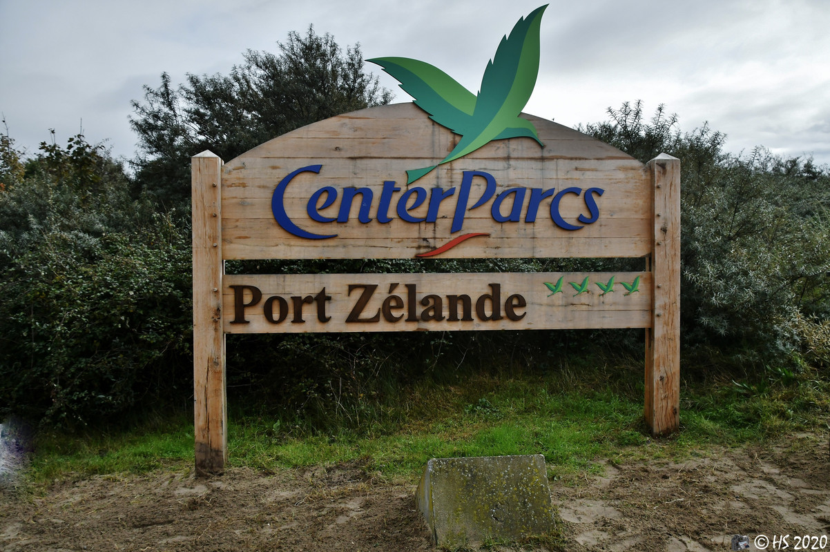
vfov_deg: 41.7
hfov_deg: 59.5
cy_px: 276
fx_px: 726
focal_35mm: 32
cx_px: 415
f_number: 3.5
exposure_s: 1/1600
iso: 400
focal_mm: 21
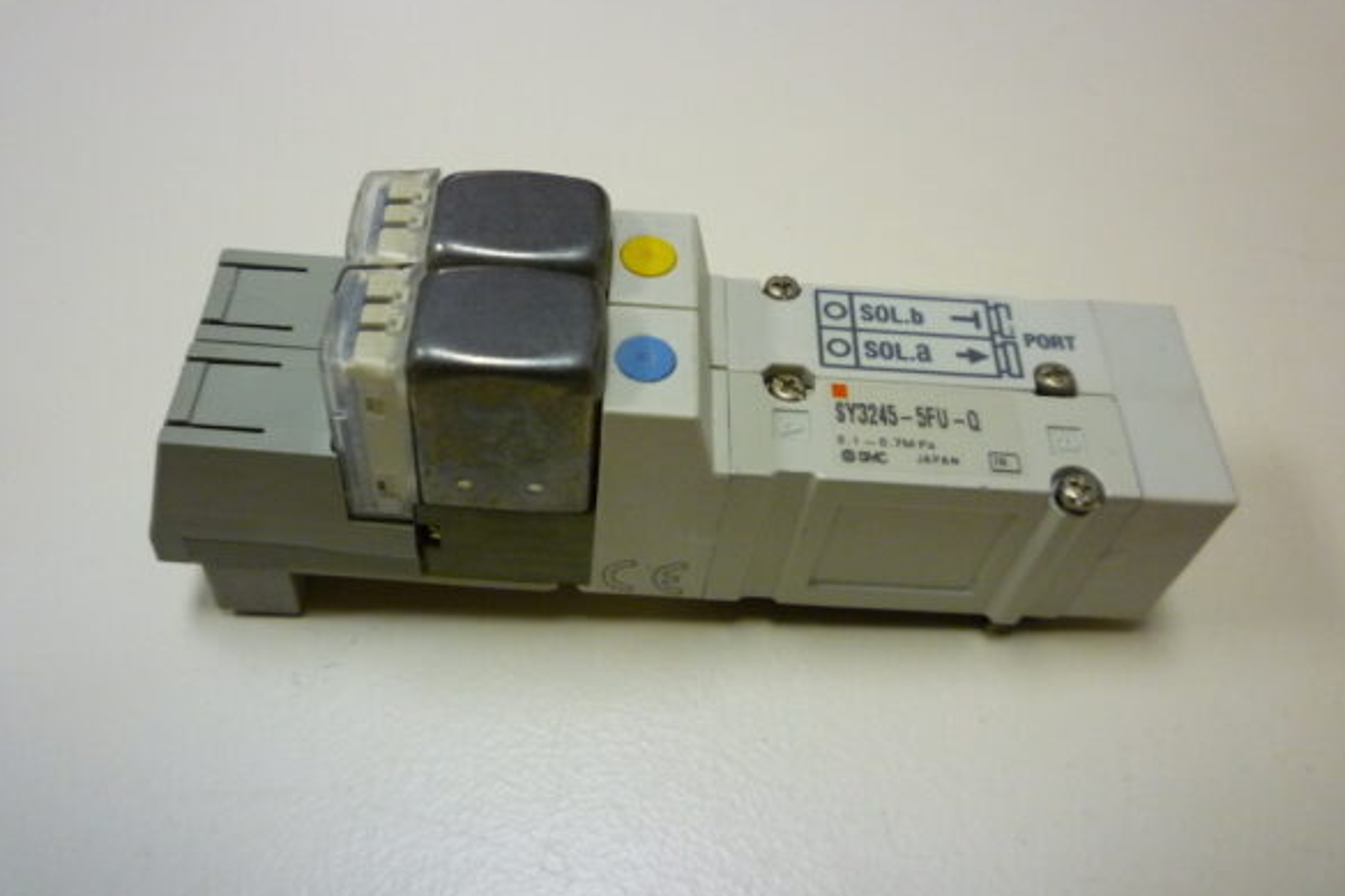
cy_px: 431
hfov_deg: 60.3
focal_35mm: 31
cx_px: 670
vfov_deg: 42.3
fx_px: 1158
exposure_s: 1/30
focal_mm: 5.2
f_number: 3.3
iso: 320
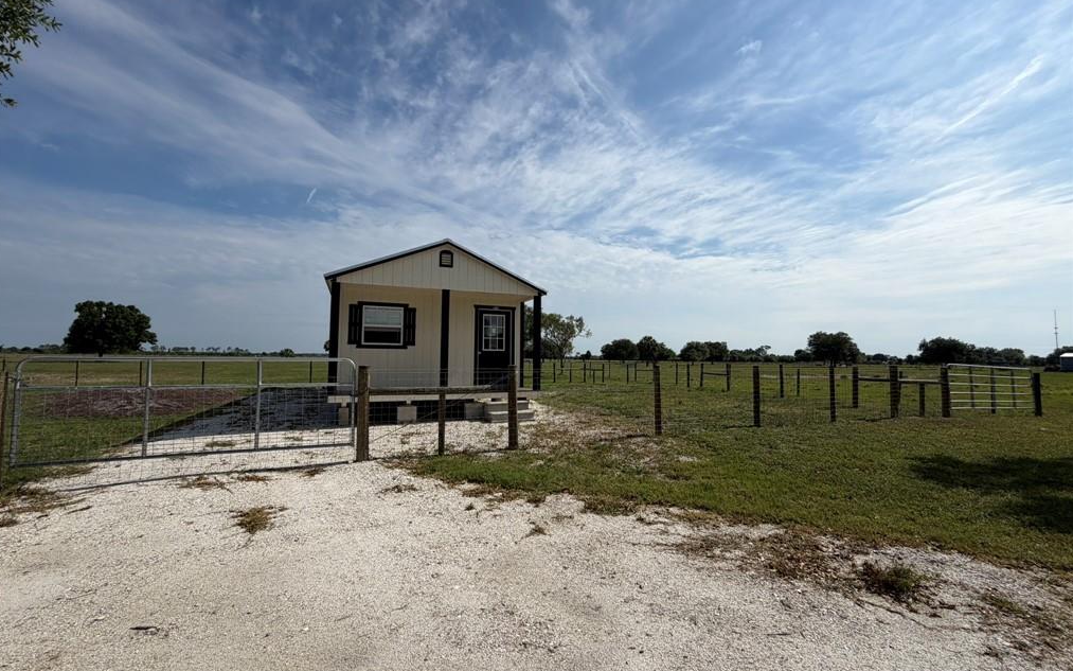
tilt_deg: +1.1
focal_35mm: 15
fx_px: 439
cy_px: 331
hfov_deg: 101.5
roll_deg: -2.1
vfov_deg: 74.8
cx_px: 535
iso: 20
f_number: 2.2
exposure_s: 1/2165
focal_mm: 2.22
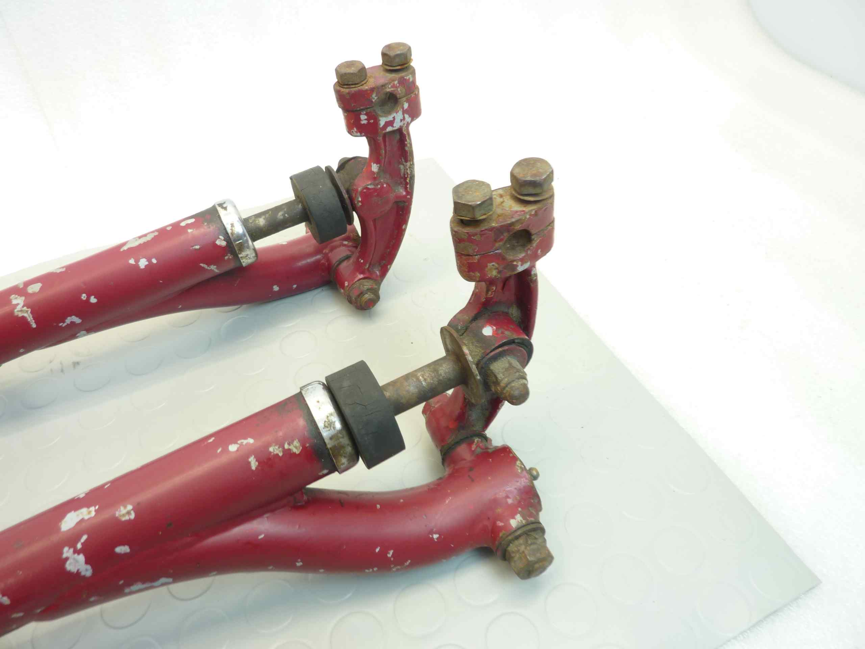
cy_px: 324
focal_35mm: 25
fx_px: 625
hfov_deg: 69.4
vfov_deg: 54.9
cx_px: 432
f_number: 3.3
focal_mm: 4.1
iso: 80
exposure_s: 1/10
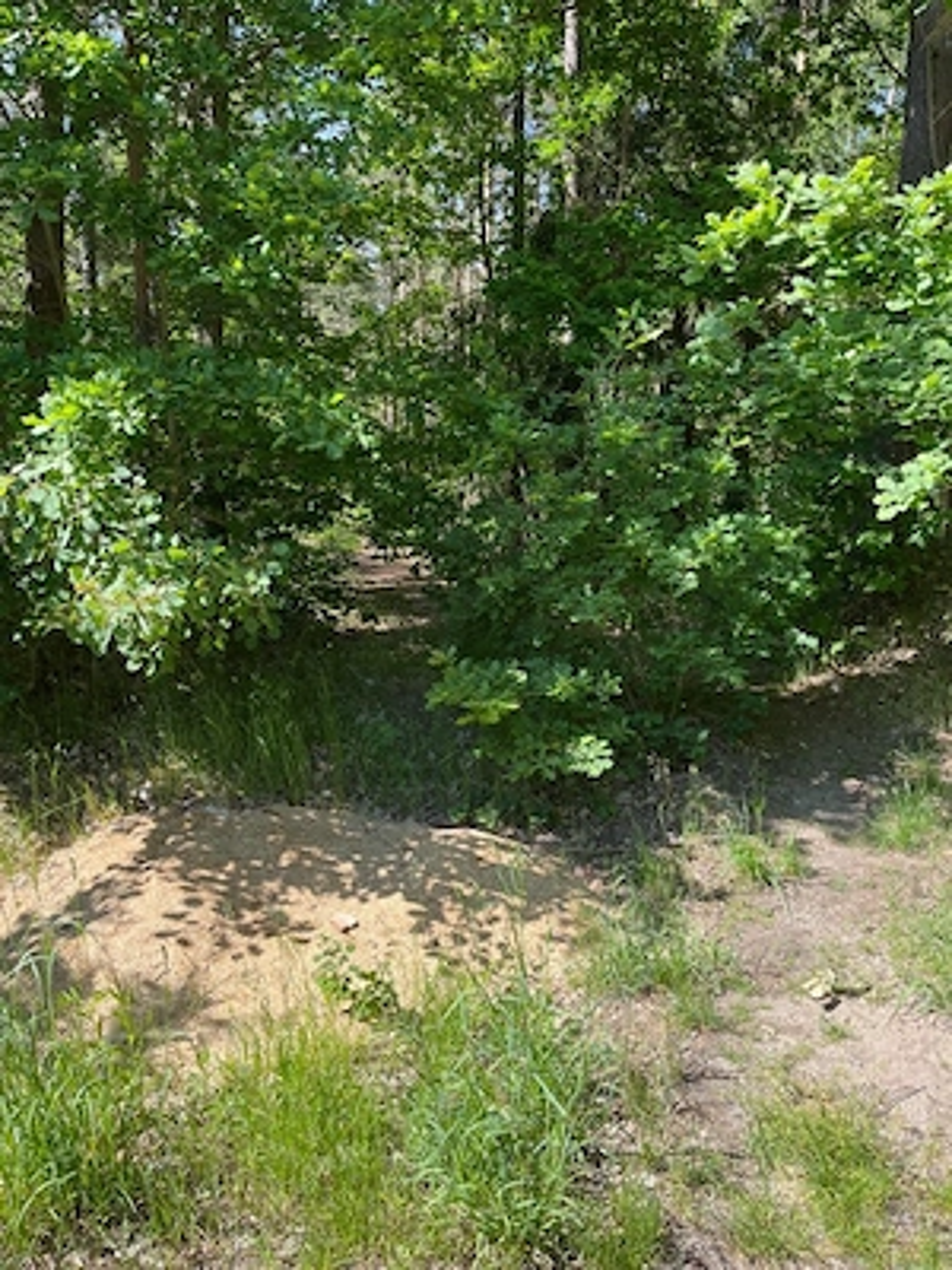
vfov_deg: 67.3
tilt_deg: -10.5
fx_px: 953
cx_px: 476
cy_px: 635
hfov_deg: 53.1
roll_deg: -0.2
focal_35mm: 26
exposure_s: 1/777
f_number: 1.6
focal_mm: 5.1
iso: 50
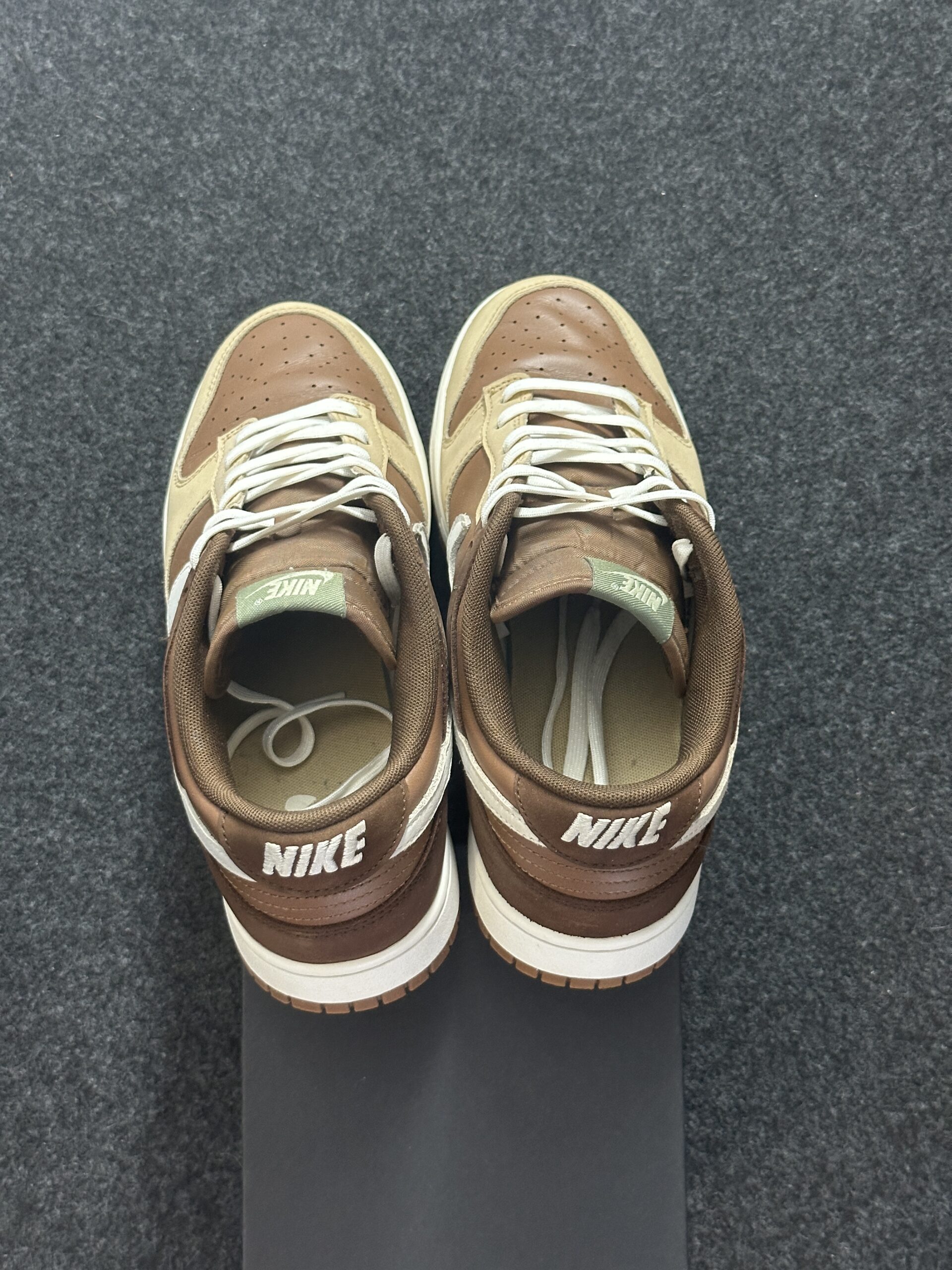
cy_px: 635
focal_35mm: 48
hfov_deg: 30.3
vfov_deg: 39.7
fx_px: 1760
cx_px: 476
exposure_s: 1/33
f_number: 1.78
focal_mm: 6.86
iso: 400
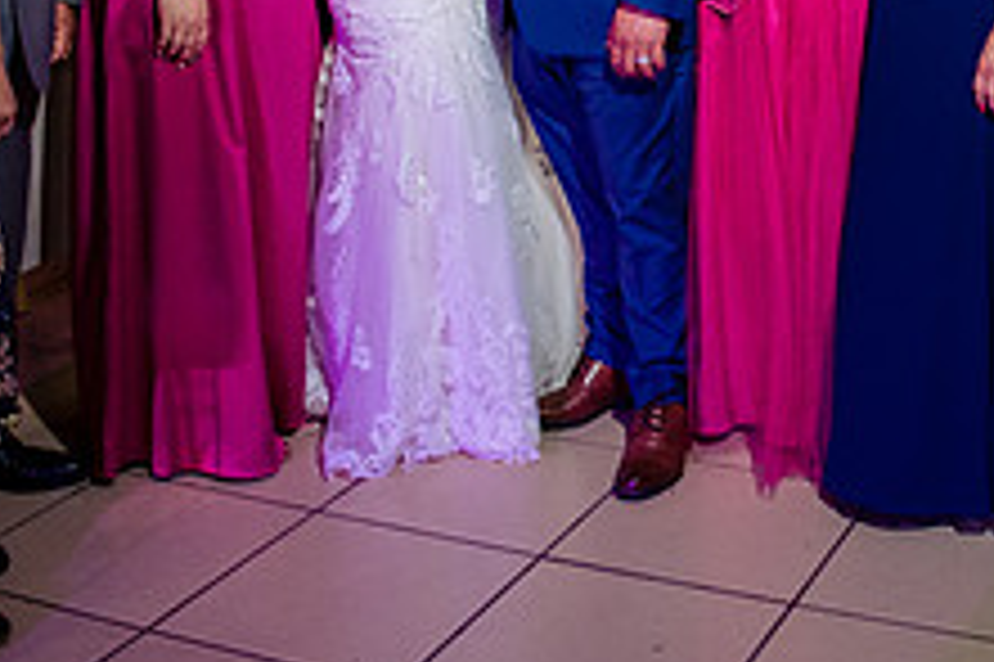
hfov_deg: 31.1
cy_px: -20
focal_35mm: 63
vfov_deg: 20.7
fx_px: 1738
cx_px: 801
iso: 2000
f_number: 7.1
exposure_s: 1/100
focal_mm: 24
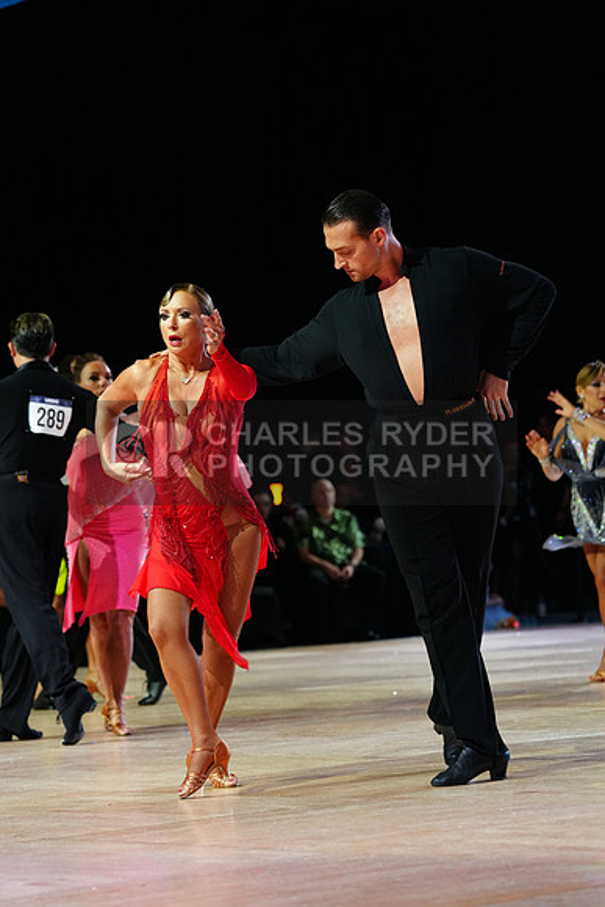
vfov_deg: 16.1
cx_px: 302
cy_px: 454
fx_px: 3199
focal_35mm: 127
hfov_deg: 10.8
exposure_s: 1/320
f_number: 4
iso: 2500
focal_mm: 127
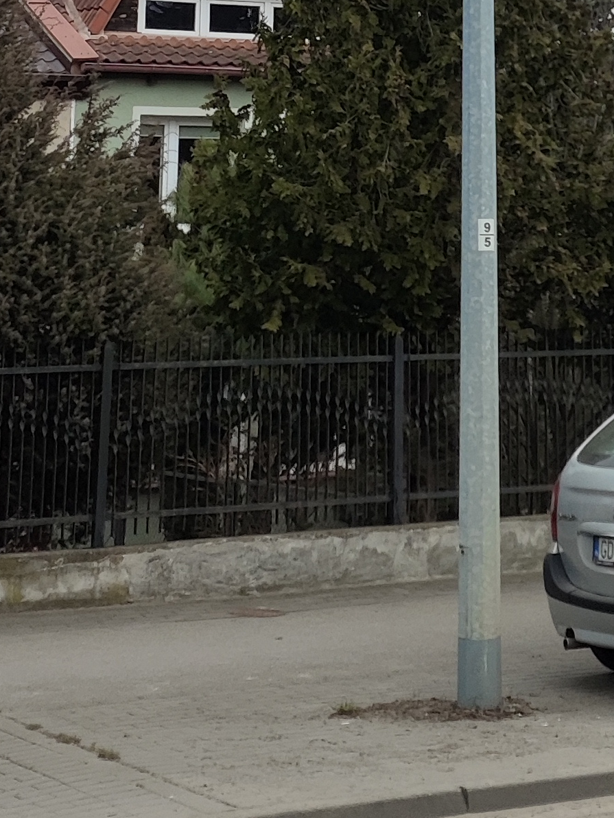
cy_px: -197
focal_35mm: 97
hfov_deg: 15.1
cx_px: 547
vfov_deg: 19.0
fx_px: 2292
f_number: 1.79
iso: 75
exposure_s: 1/2000
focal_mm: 4.71
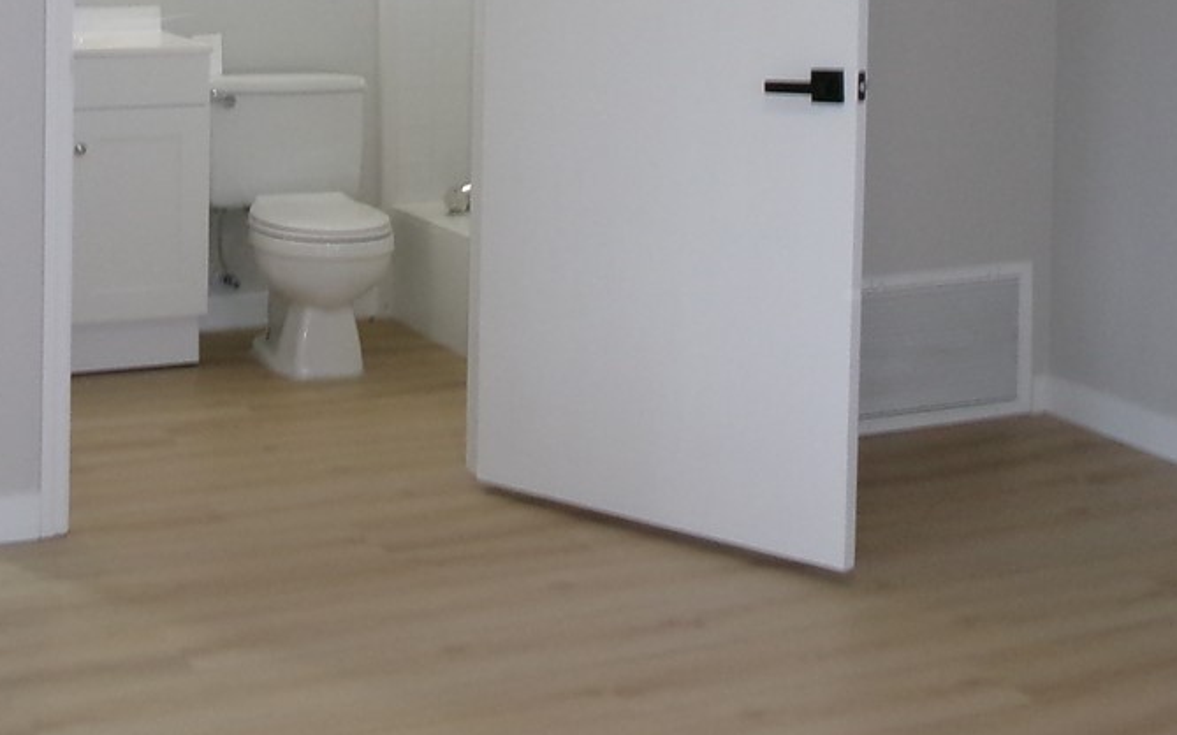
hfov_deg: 29.0
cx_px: 551
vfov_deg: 17.6
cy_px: -95
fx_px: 2277
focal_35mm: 71
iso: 250
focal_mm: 5.1
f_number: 3.9
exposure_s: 1/34
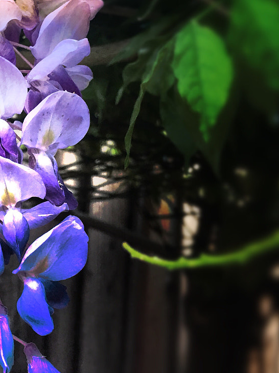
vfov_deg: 30.7
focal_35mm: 63
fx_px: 678
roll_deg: -0.6
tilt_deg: +18.6
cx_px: -2
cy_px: 152
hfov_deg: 22.4
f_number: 2.2
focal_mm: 4.15
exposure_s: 1/30
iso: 40
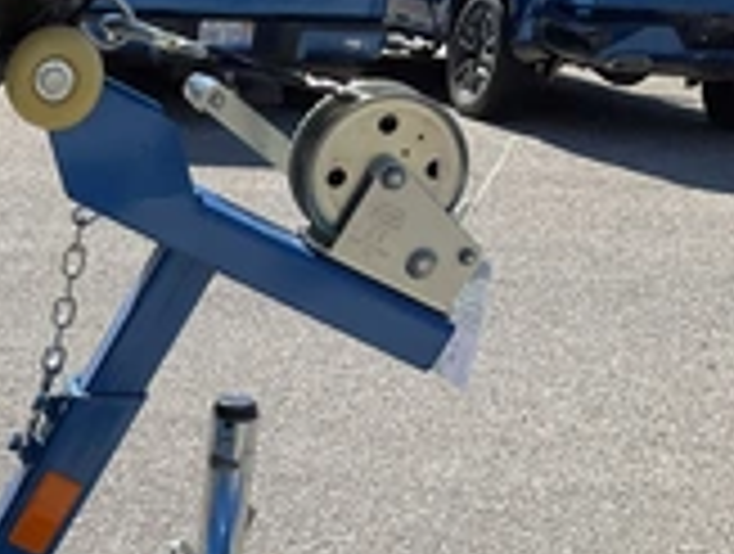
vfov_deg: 20.3
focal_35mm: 71
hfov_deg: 24.7
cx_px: -144
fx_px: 1509
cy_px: 509
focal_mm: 3
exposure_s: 1/1490
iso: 25
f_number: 1.8
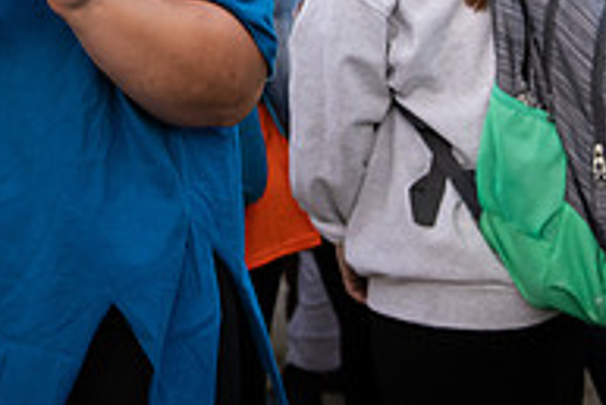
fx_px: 1819
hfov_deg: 18.4
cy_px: -149
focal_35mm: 108
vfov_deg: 12.3
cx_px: -13
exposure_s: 1/320
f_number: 3.5
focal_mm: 36
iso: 1000
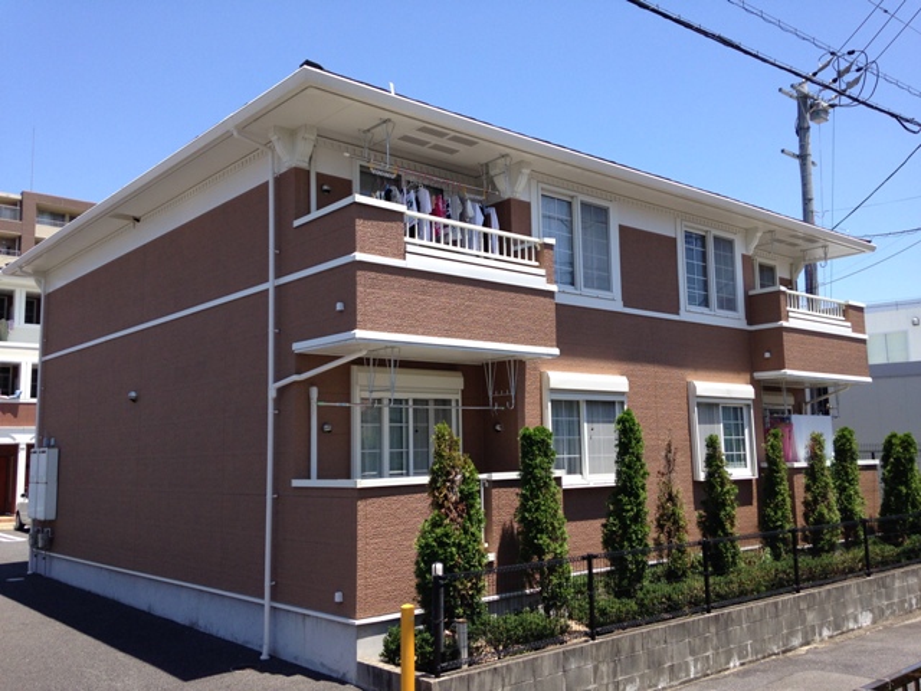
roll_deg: +1.9
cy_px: 346
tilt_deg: +6.4
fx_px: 878
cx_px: 460
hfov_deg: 55.4
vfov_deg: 42.9
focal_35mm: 33
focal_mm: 4.12
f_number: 2.4
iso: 50
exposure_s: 1/935
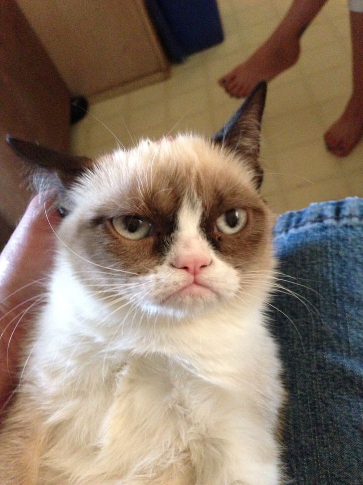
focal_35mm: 33
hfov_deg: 42.9
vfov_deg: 55.4
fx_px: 461
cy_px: 242
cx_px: 182
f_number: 2.4
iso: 640
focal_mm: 4.13
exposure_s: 1/15
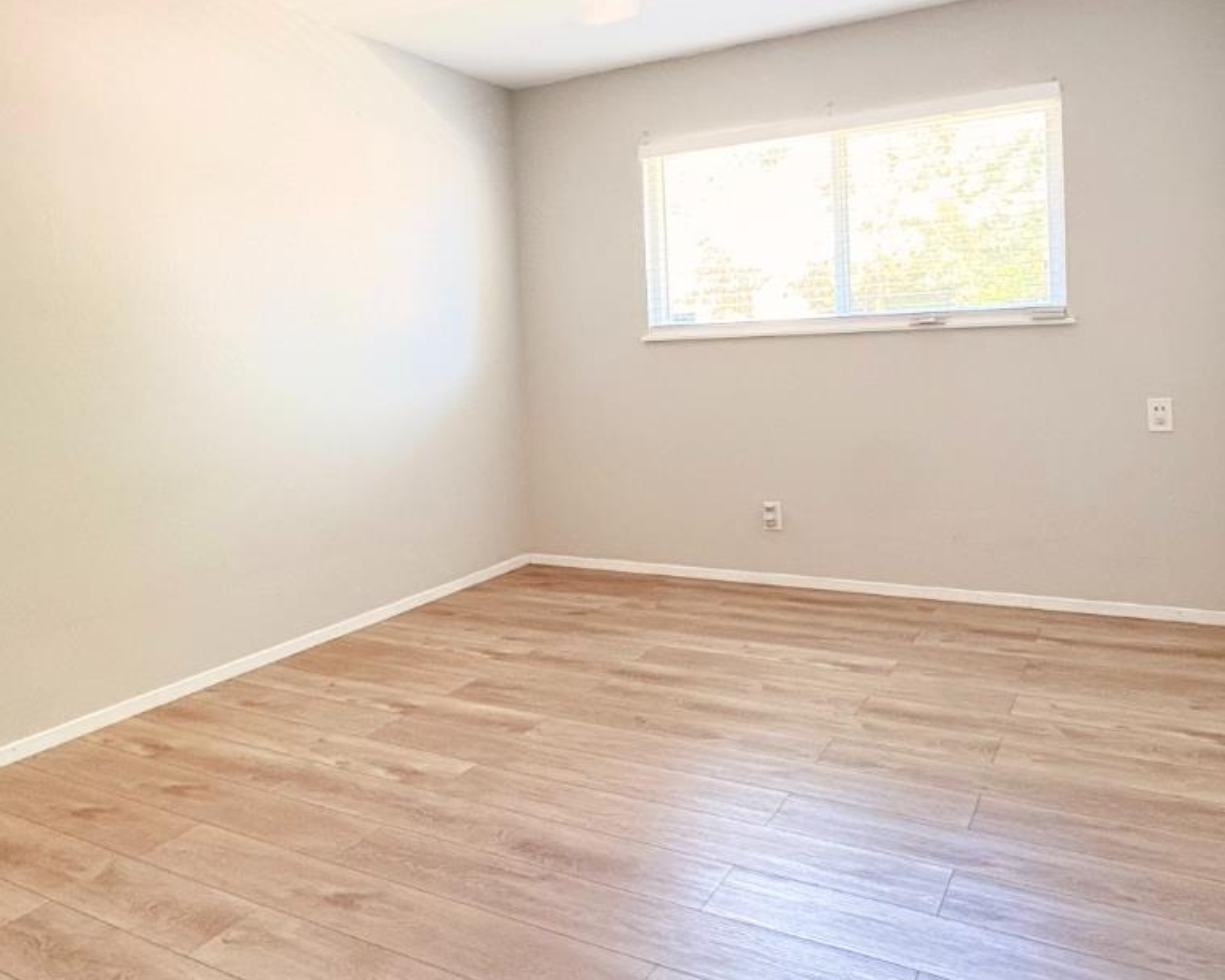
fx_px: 979
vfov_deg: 52.6
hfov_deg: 64.1
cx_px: 604
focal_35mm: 27
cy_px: 367
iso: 640
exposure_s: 1/60
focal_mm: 2.22
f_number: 2.2
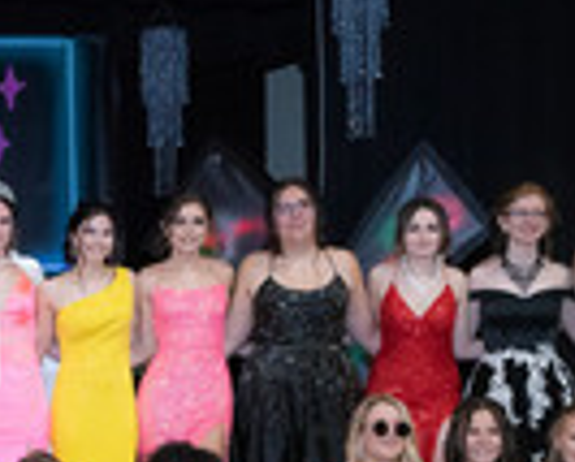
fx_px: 1808
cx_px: -112
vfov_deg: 14.4
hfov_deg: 17.3
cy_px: 450
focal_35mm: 106
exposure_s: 1/125
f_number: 7.1
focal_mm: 29
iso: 2000
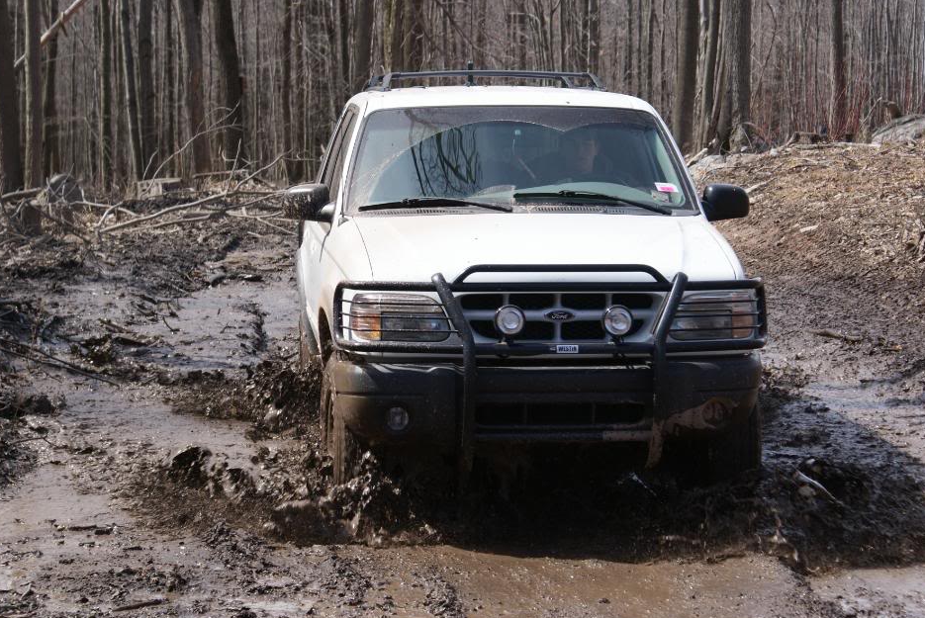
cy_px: 320
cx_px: 495
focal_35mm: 115
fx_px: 2957
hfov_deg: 17.8
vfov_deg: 11.9
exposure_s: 1/200
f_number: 7.1
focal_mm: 70
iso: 100
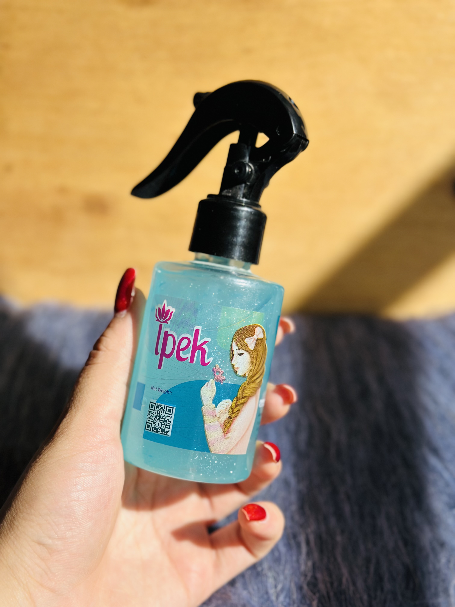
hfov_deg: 30.3
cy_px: 304
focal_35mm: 48
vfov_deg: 39.7
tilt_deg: -44.8
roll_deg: +2.9
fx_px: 841
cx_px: 228
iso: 100
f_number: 1.78
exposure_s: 1/3367
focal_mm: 6.86
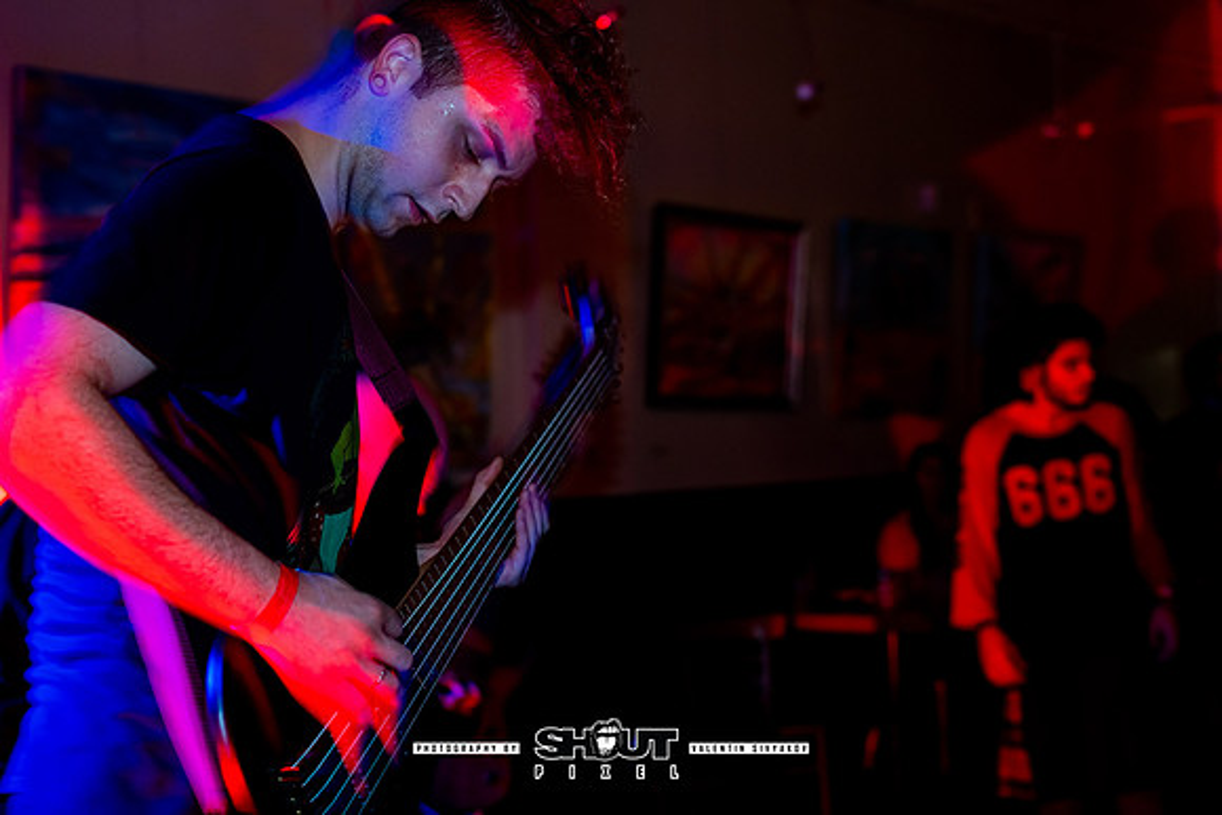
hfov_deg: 39.6
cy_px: 408
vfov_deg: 27.0
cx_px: 611
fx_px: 1698
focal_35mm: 50
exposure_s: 1/15
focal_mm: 50
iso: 1000
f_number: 2.8
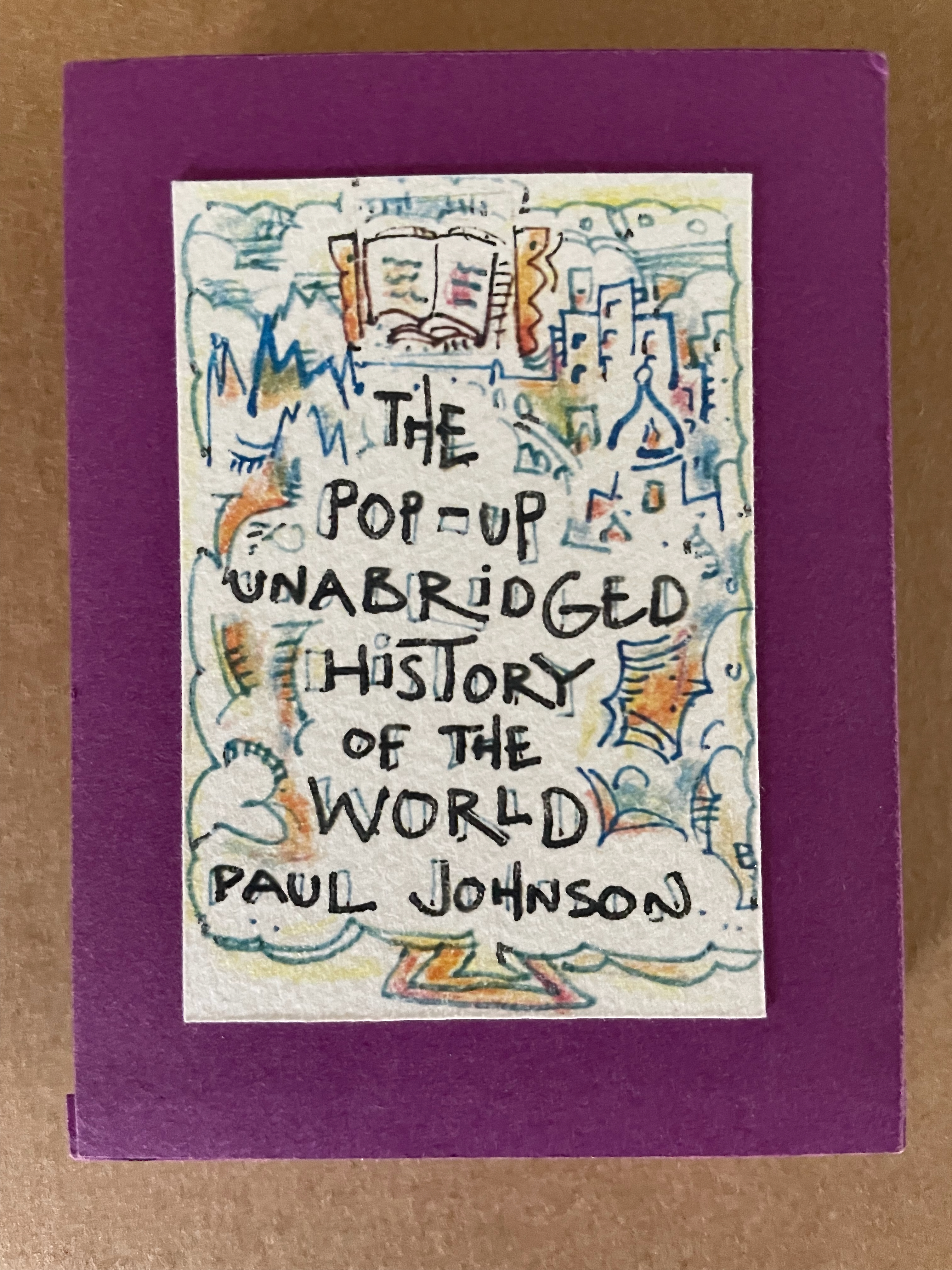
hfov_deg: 53.1
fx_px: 953
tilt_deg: -88.2
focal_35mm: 26
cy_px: 635
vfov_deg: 67.3
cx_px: 476
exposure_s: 1/35
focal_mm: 4.2
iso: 640
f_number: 1.6
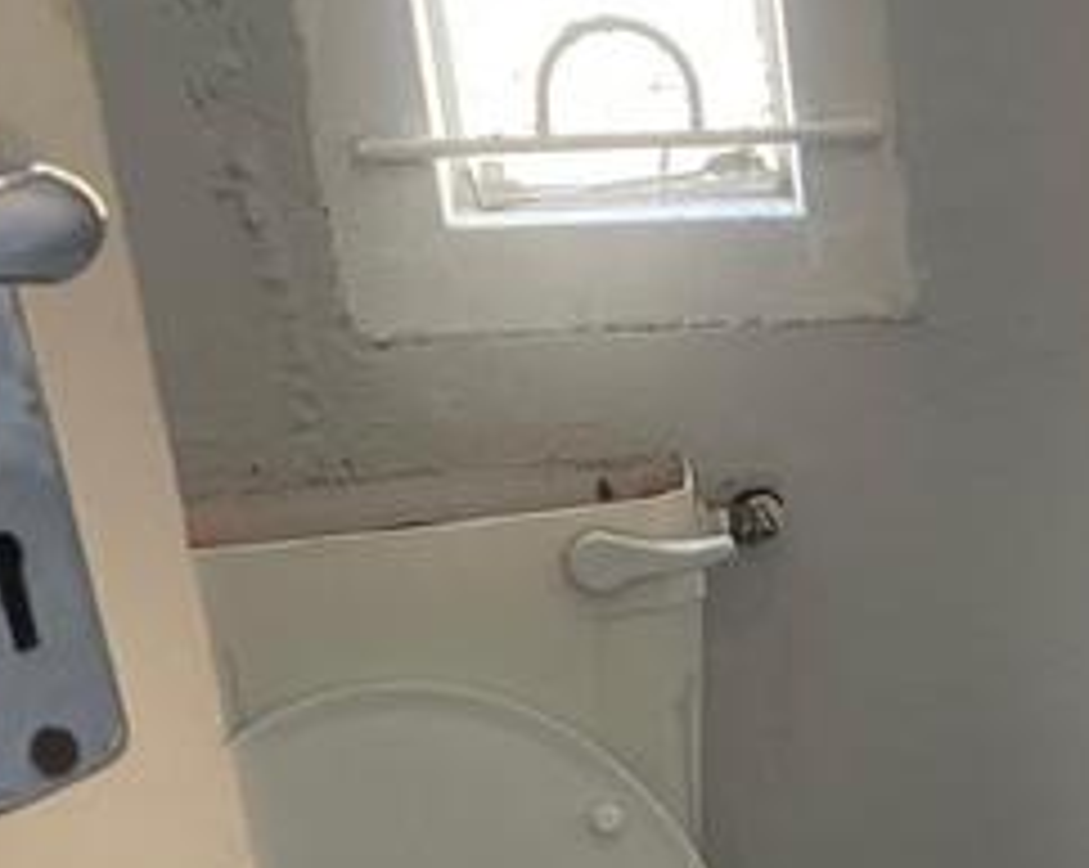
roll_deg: +1.4
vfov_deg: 17.6
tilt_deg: -24.2
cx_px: 1440
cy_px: 980
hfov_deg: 20.6
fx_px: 2704
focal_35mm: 84
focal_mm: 4.25
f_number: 1.8
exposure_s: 1/50
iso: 200
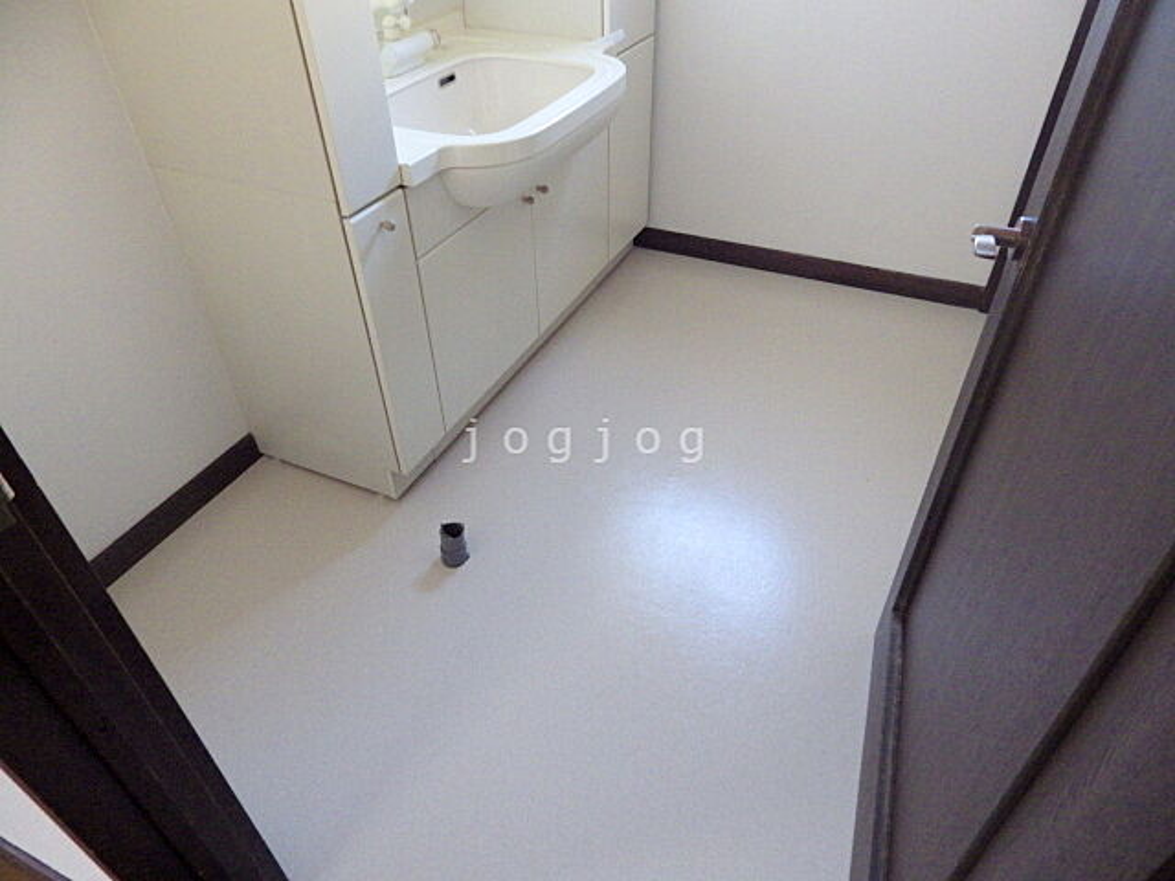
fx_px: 747
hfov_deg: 76.4
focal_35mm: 22
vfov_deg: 61.1
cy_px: 440
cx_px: 588
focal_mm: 4
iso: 500
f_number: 3.1
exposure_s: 1/45
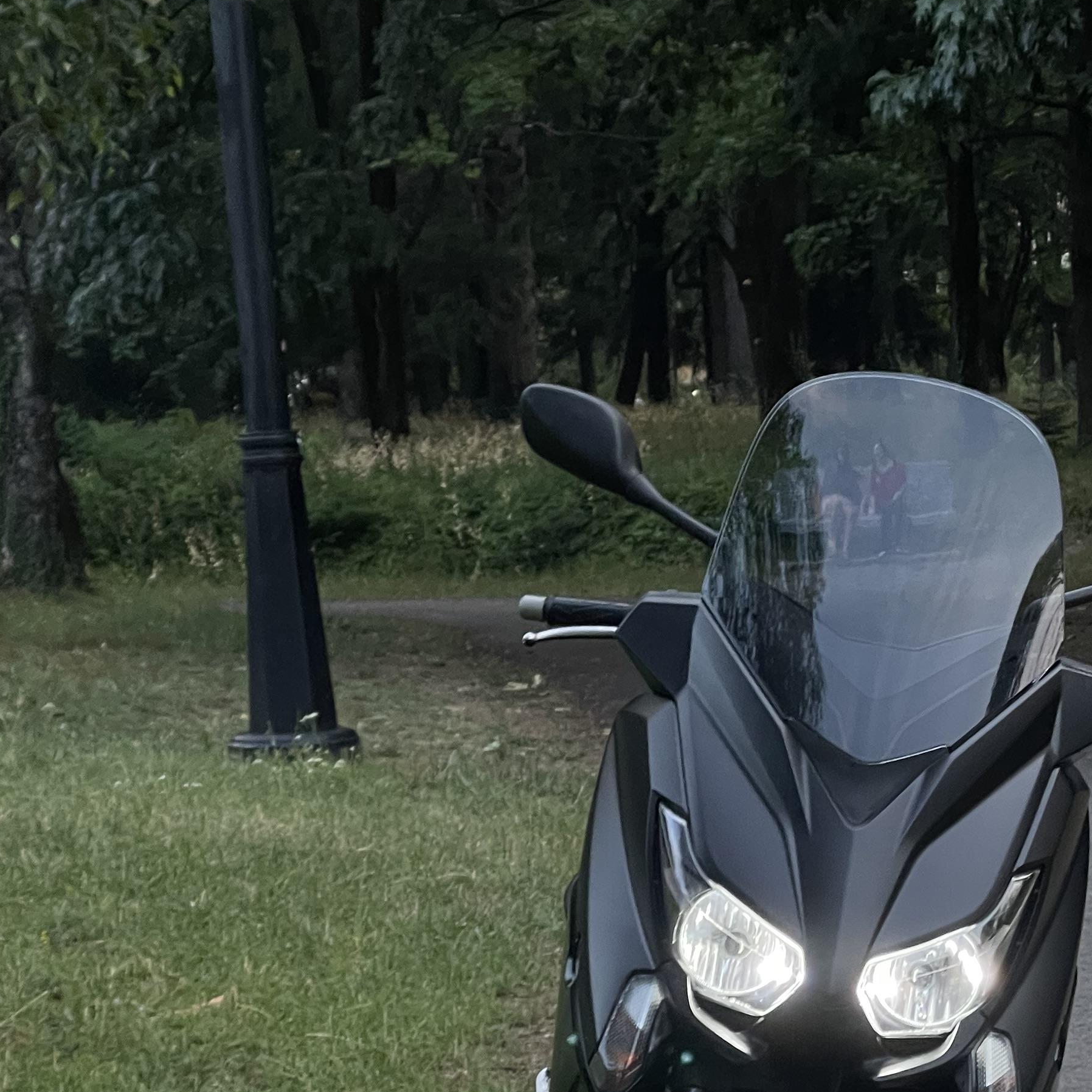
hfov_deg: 13.7
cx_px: 779
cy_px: 1032
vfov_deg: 13.6
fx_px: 4533
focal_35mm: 127
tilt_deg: -6.1
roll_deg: +3.6
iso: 160
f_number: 2.2
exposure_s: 1/99
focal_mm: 7.5
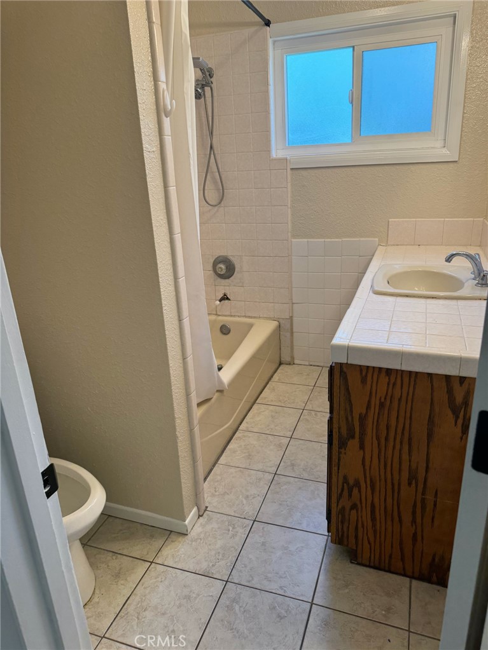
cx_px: 244
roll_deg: +2.7
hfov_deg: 56.8
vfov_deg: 71.6
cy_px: 325
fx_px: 451
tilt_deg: -19.1
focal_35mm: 24
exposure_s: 1/120
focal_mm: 6.76
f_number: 1.78
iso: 100
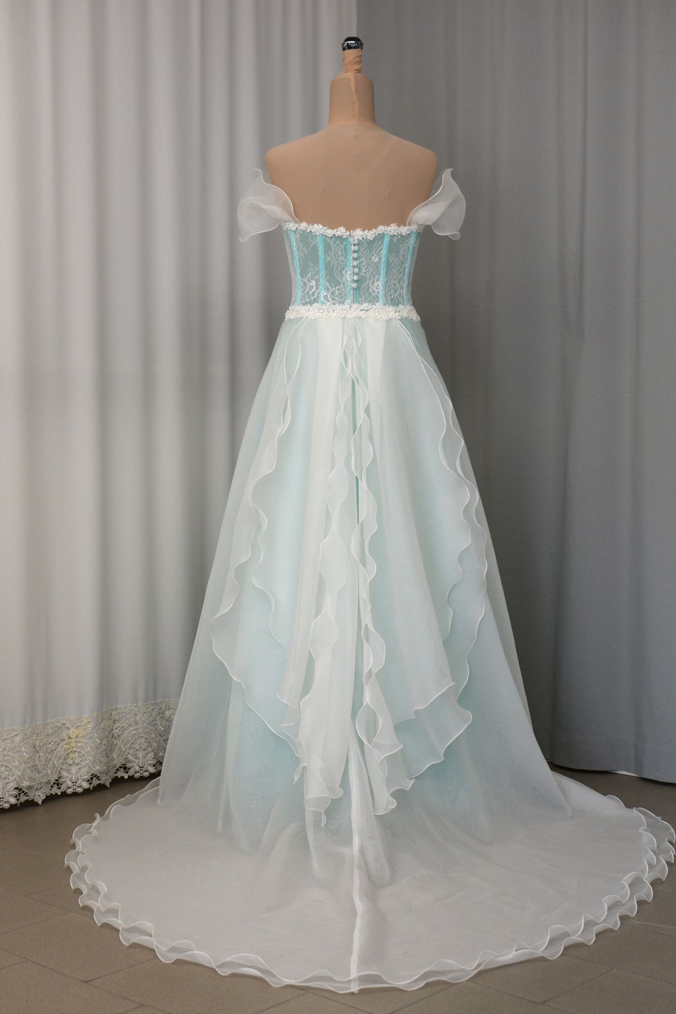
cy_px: 507
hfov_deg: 25.8
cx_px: 338
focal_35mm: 52
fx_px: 1479
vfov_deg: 37.9
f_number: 4.5
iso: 400
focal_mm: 35
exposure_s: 1/80
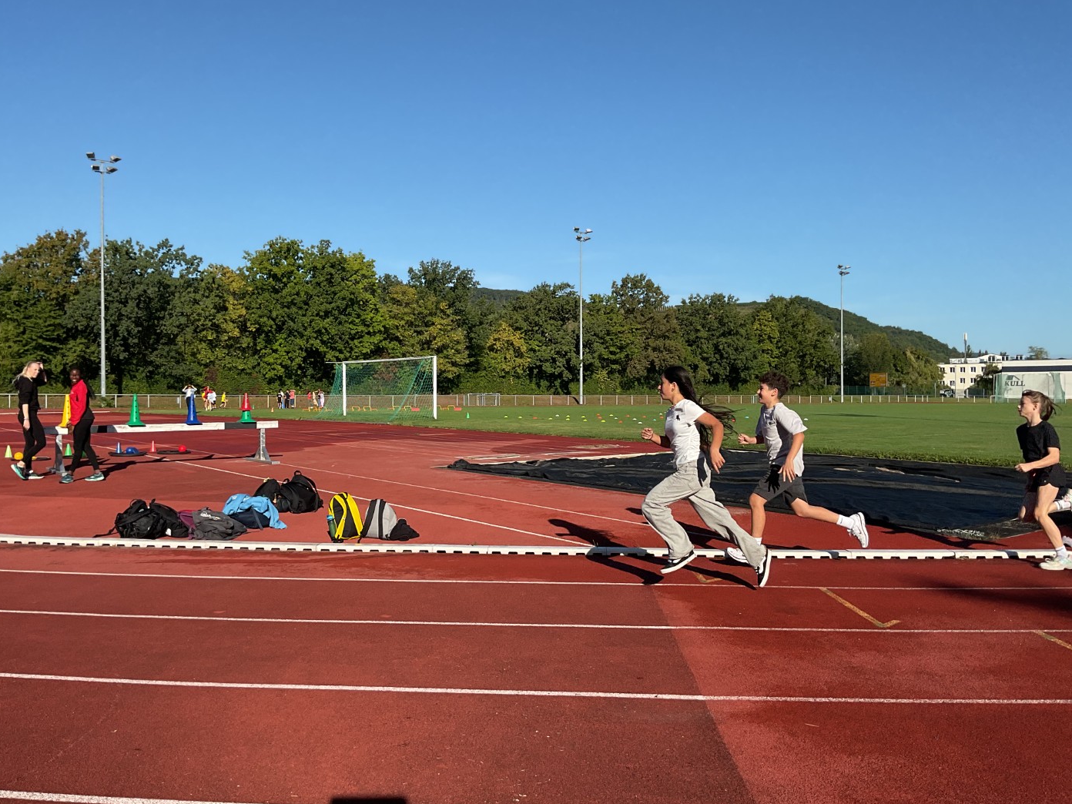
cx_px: 521
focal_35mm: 30
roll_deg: -1.1
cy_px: 408
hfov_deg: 60.0
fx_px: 929
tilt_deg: -1.6
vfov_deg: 46.8
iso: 16
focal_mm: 3
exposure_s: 1/1675
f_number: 1.8
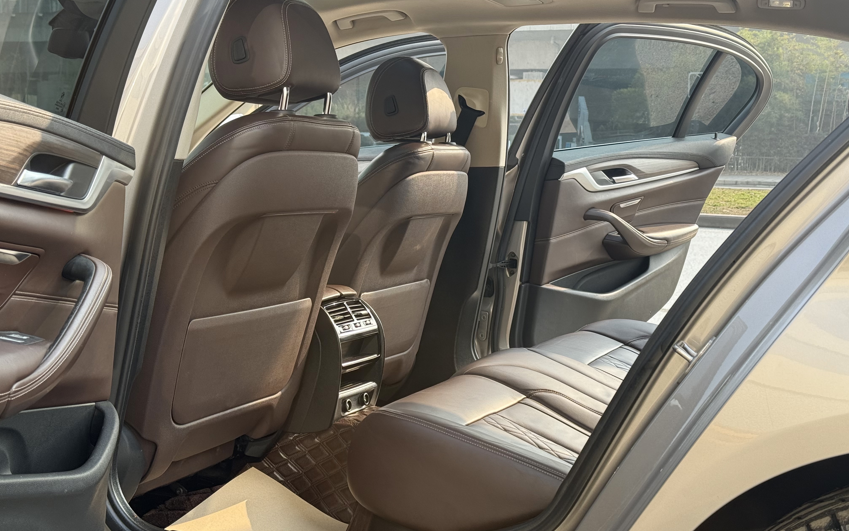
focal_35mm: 51
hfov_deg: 39.6
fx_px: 1180
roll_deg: -1.3
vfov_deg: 25.3
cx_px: 425
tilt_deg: -5.2
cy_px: 232
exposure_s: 1/557
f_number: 1.78
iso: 64
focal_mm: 6.76
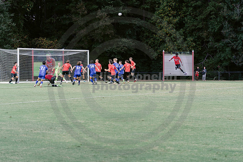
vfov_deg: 15.2
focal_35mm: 90
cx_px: 122
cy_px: 81
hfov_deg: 22.6
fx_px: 608
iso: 640
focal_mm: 90
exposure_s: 1/80
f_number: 2.8
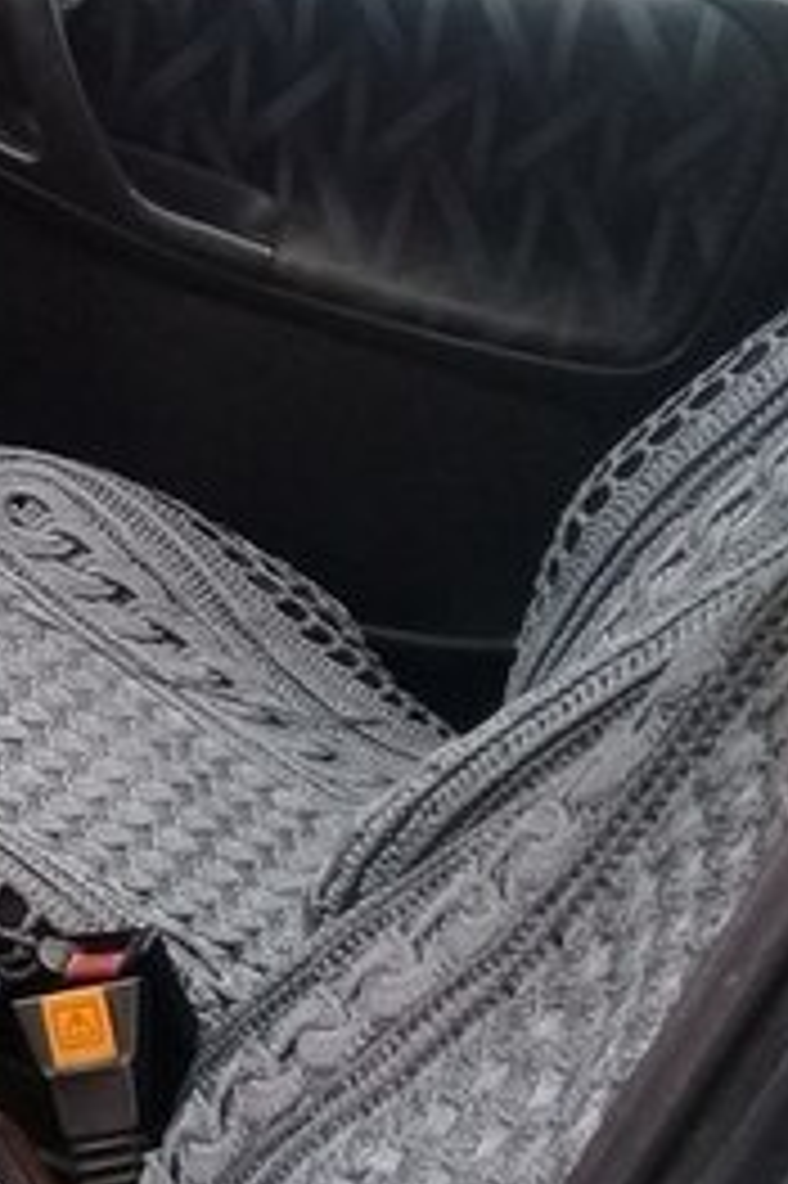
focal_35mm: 81
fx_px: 2663
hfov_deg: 14.7
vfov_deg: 25.0
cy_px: 691
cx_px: -635
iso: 80
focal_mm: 3.3
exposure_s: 1/100
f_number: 2.2
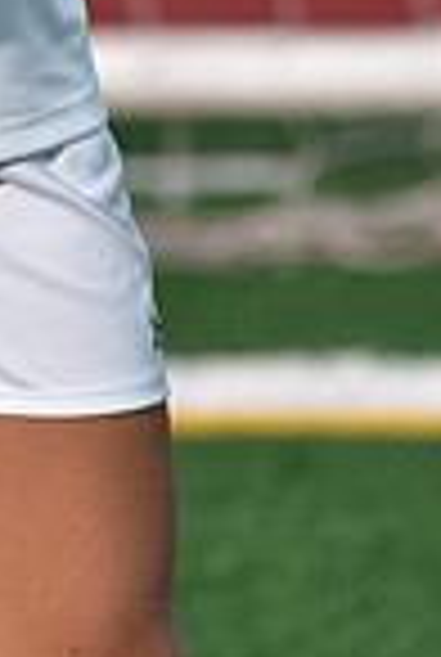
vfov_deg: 2.6
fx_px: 14483
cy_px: -459
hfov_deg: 1.7
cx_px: -146
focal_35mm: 792
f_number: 4.5
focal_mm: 200
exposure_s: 1/200
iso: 250
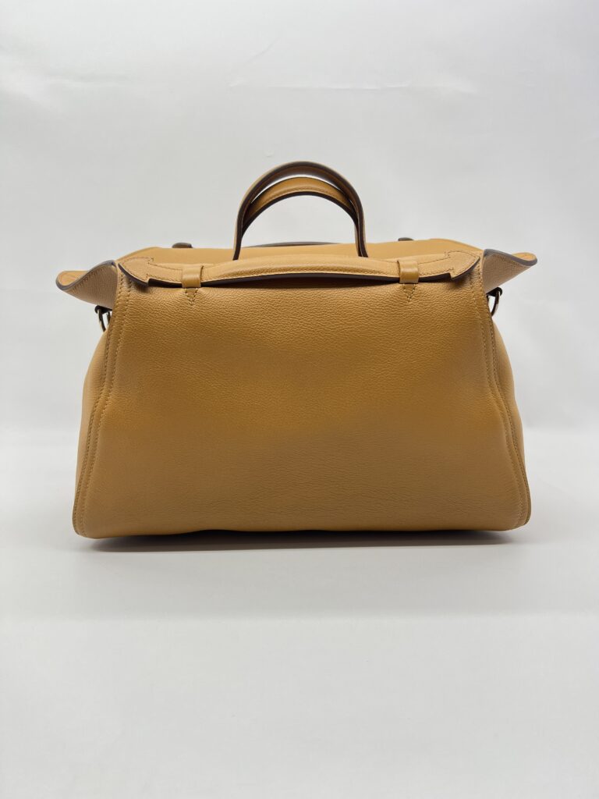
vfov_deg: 67.3
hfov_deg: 53.1
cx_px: 300
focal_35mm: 26
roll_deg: +0.1
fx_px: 600
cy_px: 400
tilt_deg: -9.4
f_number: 1.5
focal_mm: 5.7
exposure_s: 1/100
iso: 40
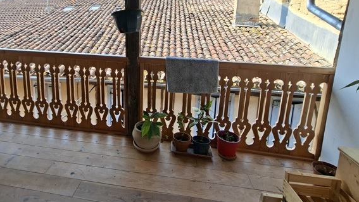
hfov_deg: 85.4
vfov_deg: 53.8
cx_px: 141
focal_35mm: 20
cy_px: 55
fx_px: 190
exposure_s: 1/343
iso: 40
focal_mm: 1.74
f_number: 2.2
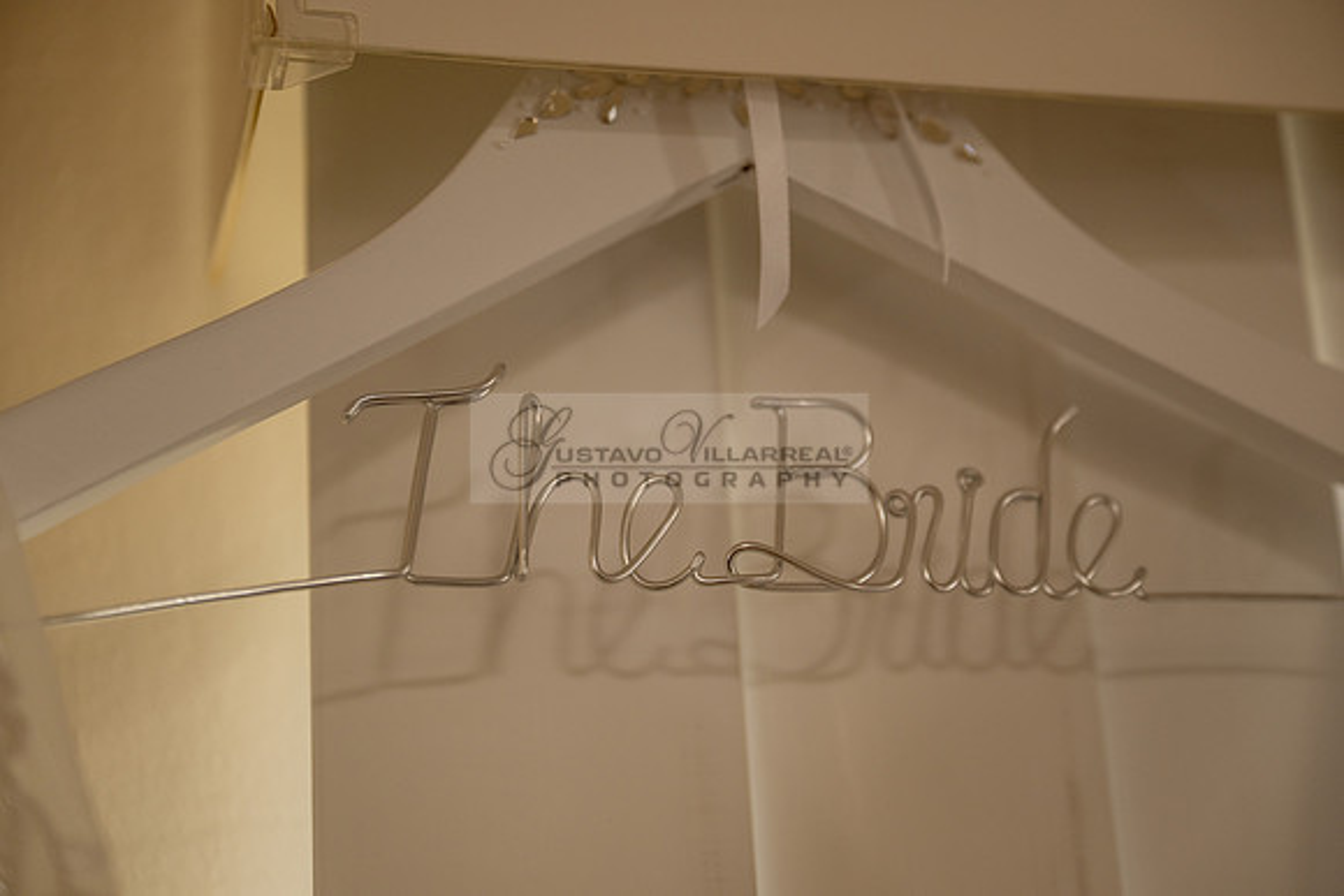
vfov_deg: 19.5
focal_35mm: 70
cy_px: 448
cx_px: 672
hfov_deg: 28.8
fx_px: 2614
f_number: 2.8
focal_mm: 70
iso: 640
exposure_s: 1/320
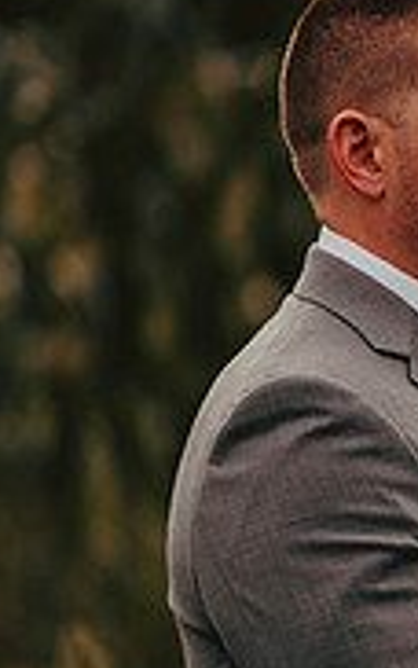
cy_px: 362
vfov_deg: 3.2
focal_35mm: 650
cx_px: 766
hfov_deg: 2.0
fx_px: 11829
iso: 200
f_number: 2.8
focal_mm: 200
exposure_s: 1/1600
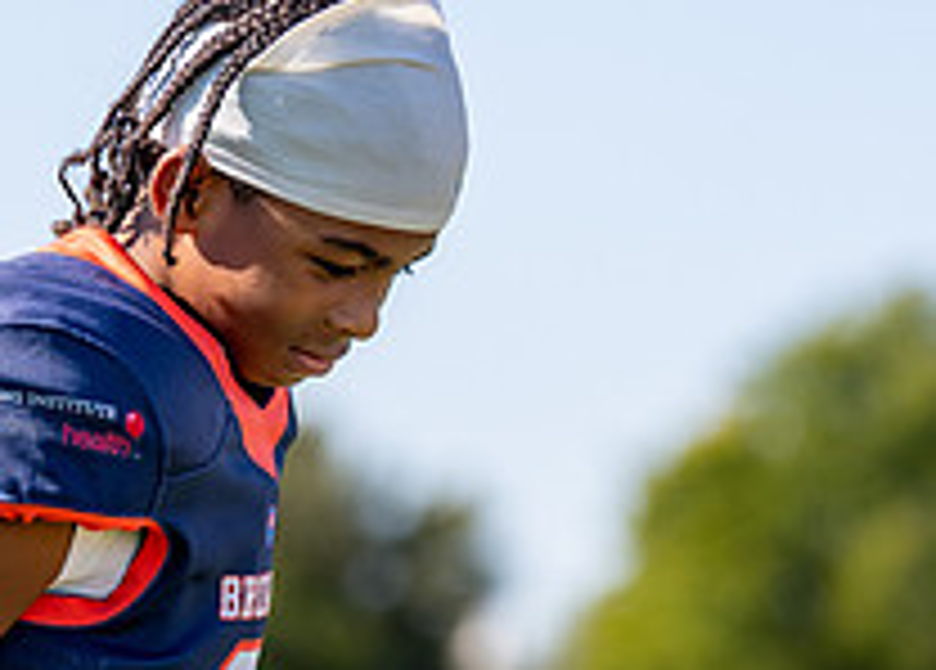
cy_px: 679
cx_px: 184
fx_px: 9366
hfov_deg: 5.7
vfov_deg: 4.1
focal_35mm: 352
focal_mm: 116
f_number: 2.8
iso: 100
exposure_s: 1/1250
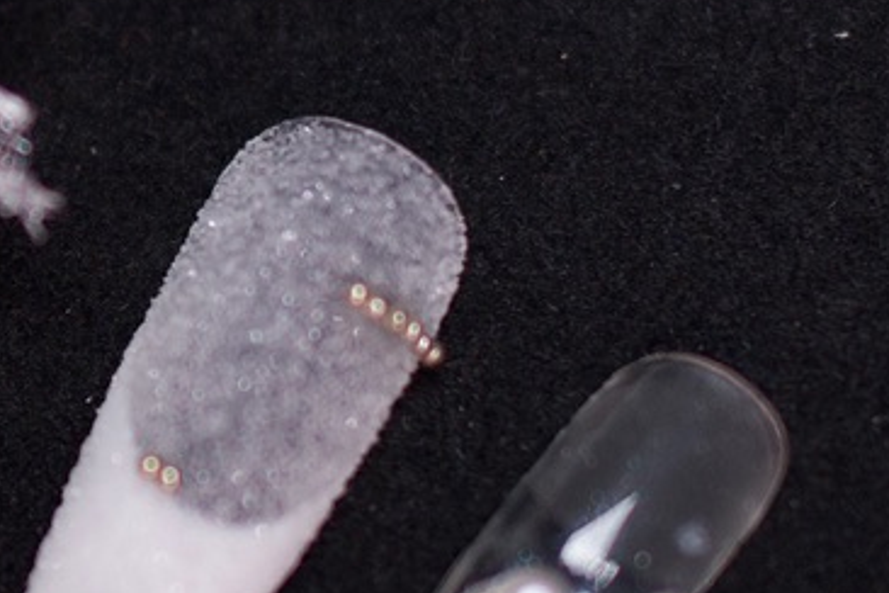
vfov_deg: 9.0
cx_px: -496
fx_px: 3729
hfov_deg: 12.8
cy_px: 1
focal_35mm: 151
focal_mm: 24
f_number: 1.4
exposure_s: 1/200
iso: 250
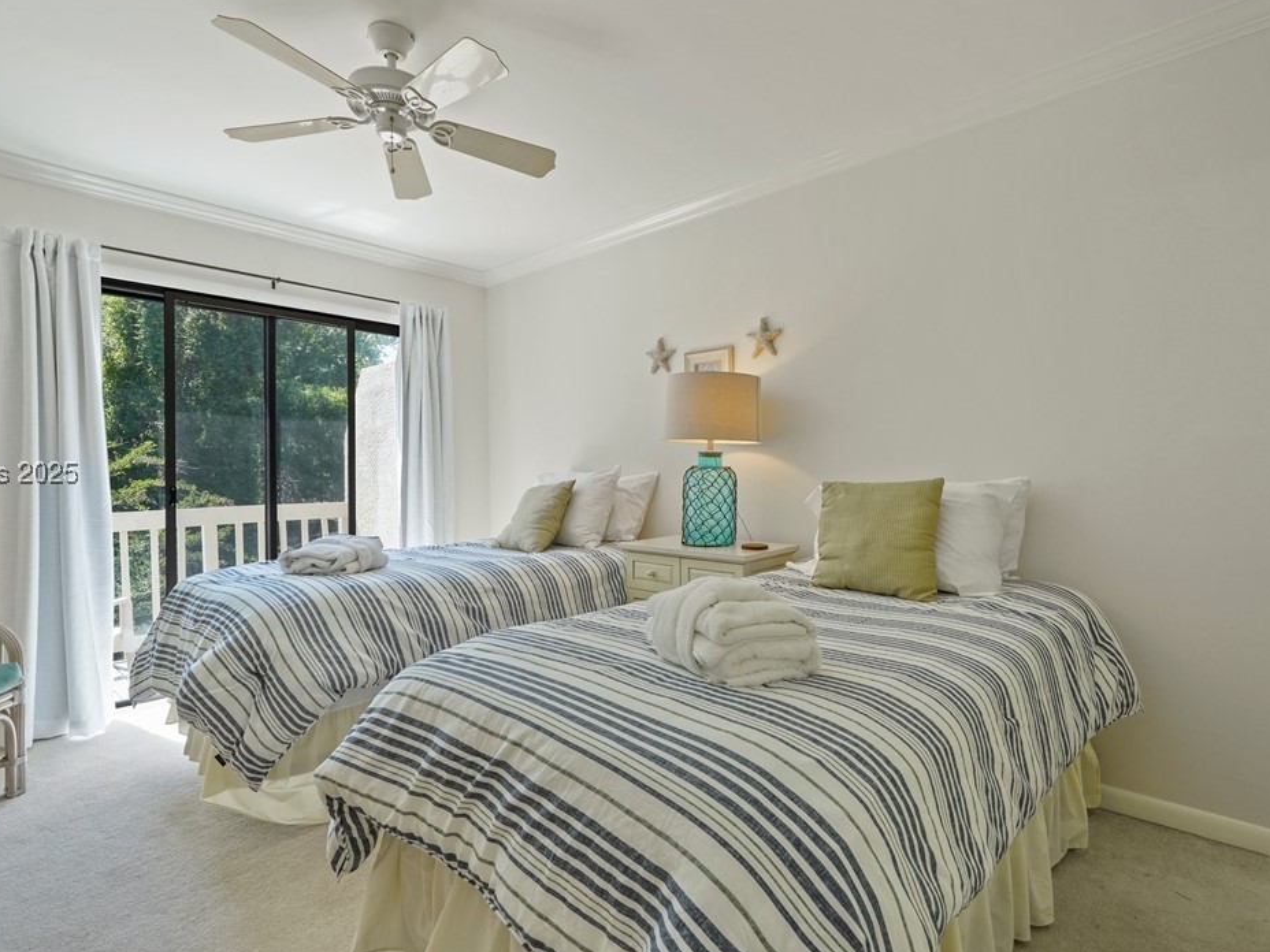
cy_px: 478
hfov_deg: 87.8
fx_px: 660
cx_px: 640
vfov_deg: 71.6
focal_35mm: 18
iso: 320
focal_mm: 16
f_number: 9
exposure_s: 1/15
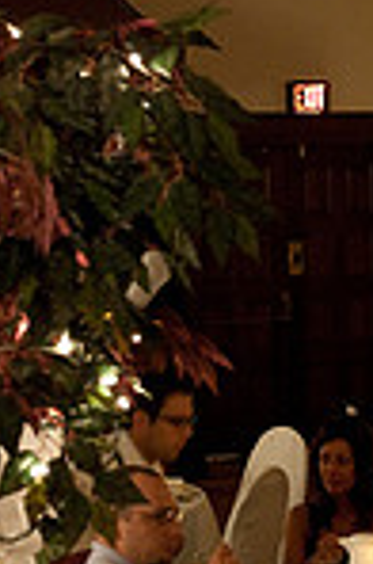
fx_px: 2280
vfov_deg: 14.1
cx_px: 405
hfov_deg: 9.3
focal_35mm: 146
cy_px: 370
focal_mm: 48
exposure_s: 1/40
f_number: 4
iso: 3200
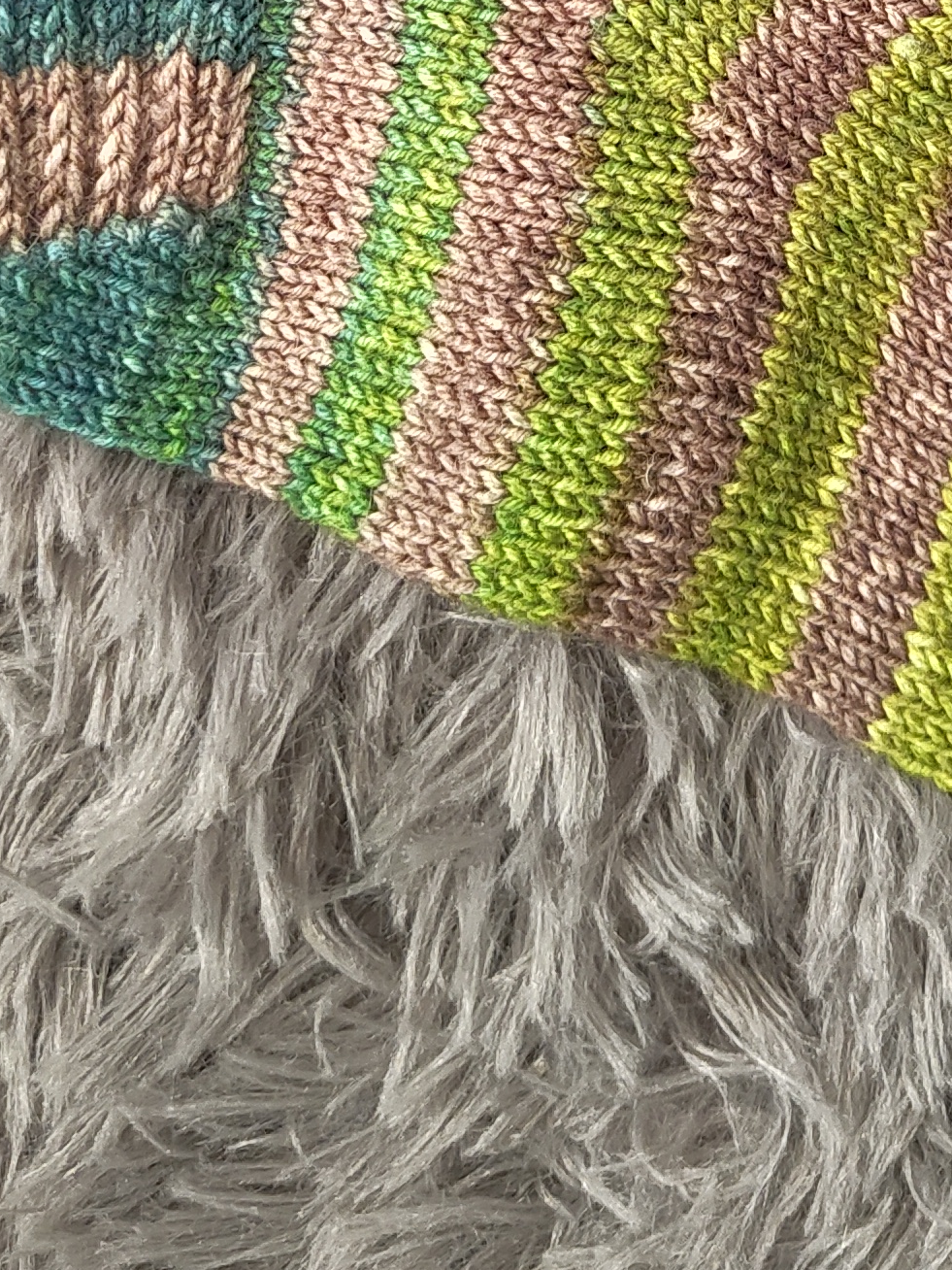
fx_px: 2640
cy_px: -326
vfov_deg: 24.1
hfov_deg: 20.4
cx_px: 537
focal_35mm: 72
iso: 206
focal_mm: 5.59
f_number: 1.88
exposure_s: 1/100
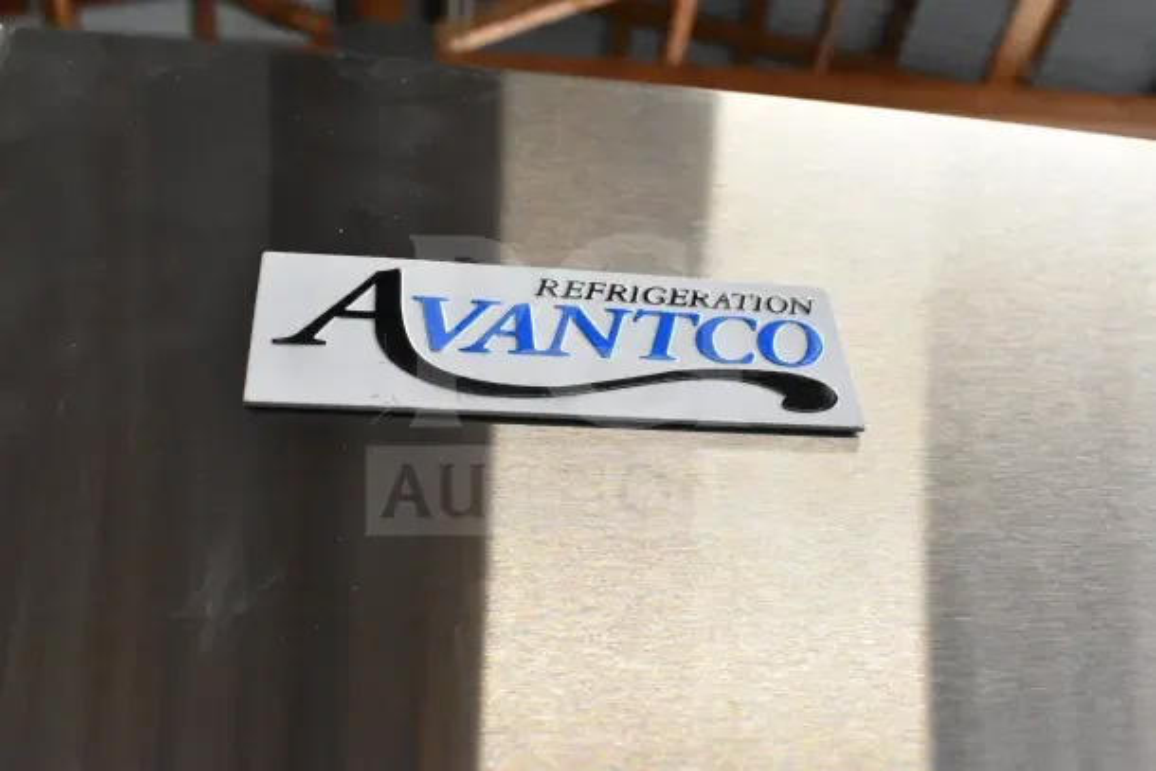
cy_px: 386
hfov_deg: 53.1
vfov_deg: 36.9
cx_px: 578
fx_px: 1156
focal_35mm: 36
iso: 6400
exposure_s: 1/250
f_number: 8
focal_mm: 24
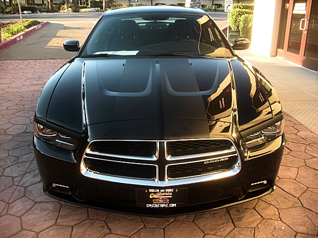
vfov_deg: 39.7
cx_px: 159
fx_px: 331
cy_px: 119
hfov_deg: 51.4
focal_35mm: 36
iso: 50
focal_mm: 6.3
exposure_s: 1/80
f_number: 2.8
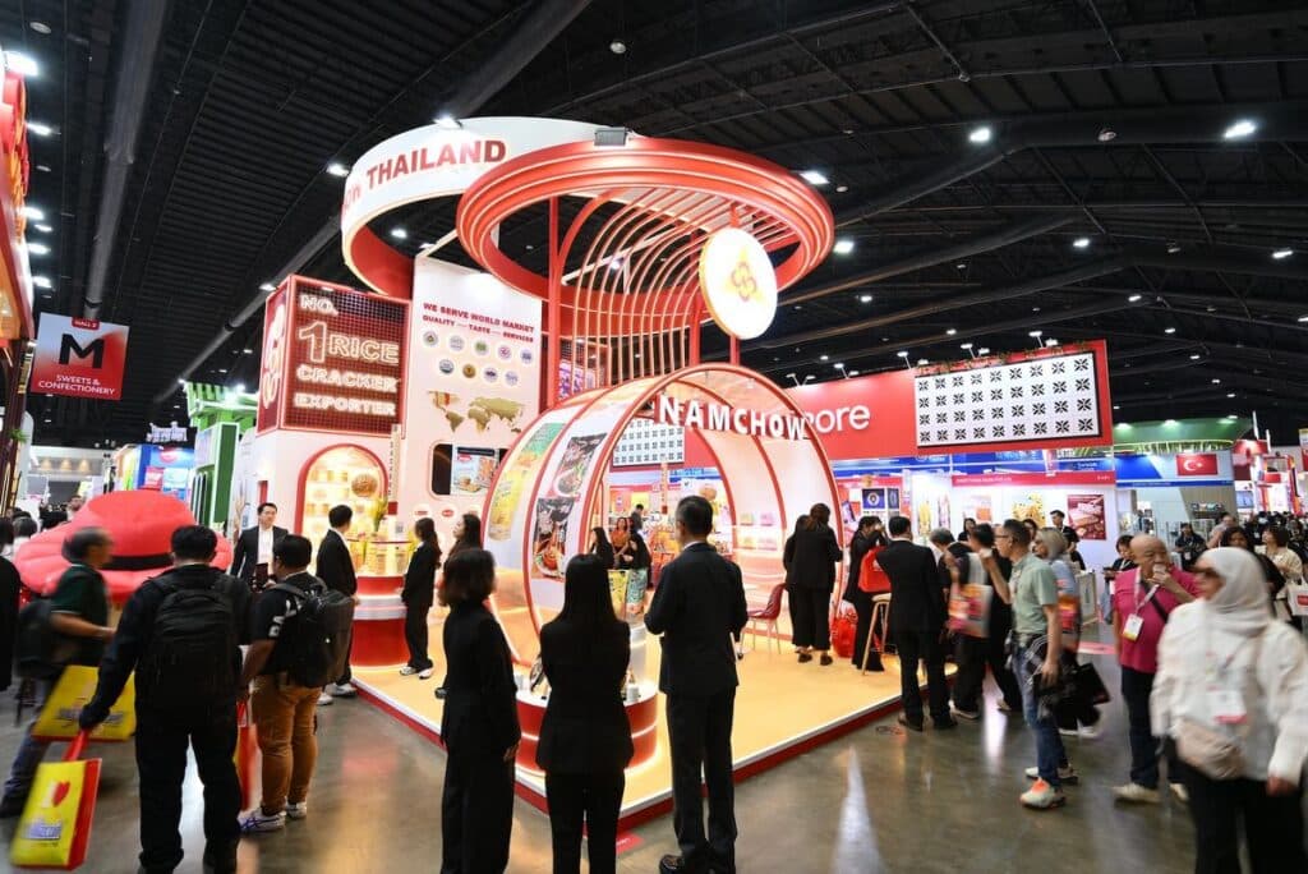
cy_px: 437
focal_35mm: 18
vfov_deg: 67.5
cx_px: 654
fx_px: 654
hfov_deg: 90.0
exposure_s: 1/13
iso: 100
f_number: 4
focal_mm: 18
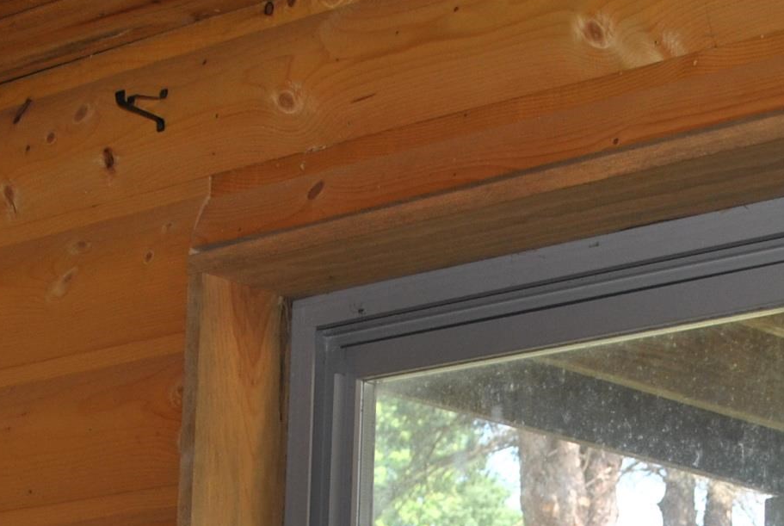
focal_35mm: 124
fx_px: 2705
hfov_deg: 16.5
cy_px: 740
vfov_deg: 10.8
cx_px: 478
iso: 180
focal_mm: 26
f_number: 4.2
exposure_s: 1/125
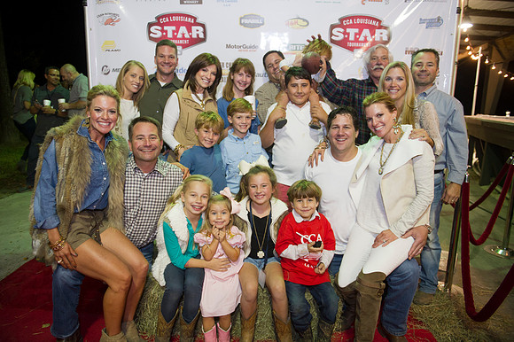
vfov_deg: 53.1
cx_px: 257
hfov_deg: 73.8
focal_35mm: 24
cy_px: 171
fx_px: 342
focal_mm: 24
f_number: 2.8
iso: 1250
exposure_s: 1/60
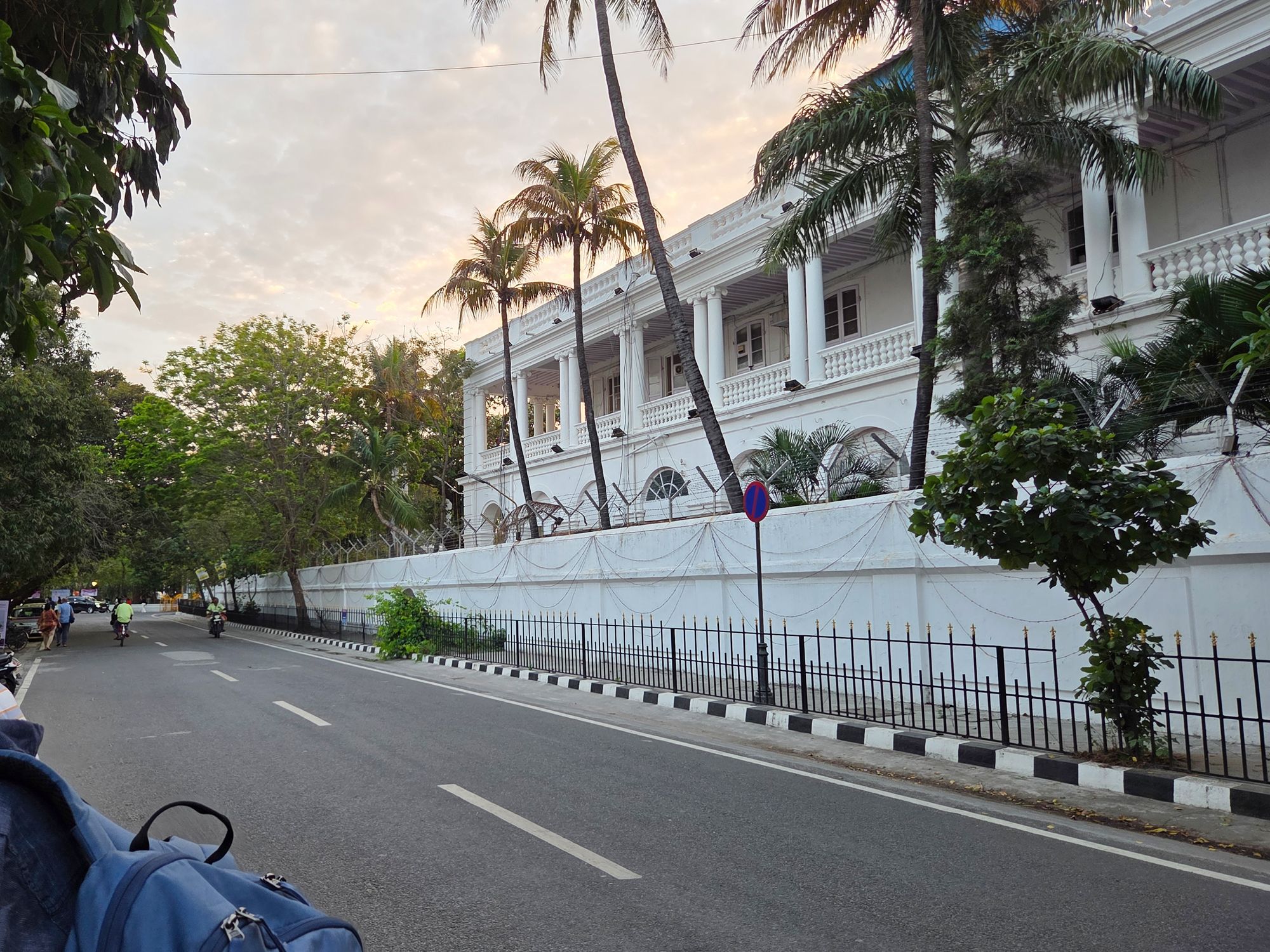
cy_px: 476
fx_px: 844
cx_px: 635
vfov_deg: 58.9
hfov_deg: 73.9
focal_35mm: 23
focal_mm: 5.4
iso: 40
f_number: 1.8
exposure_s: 1/100
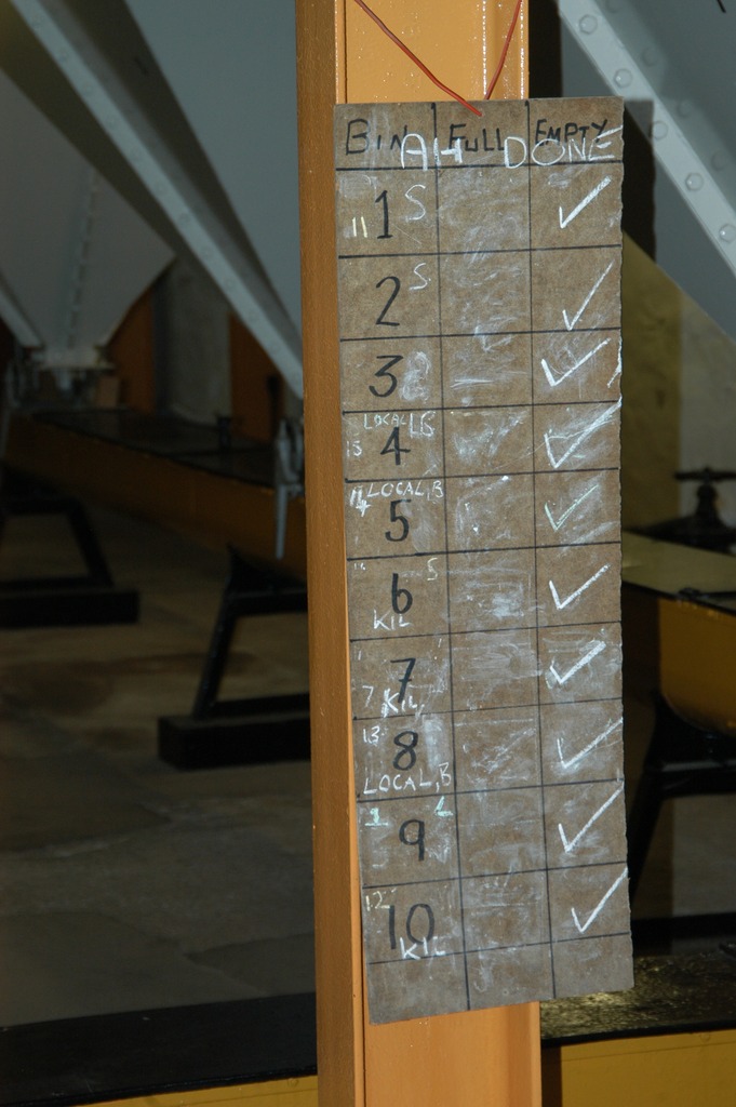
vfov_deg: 20.6
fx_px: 3041
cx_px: 368
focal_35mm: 99
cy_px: 554
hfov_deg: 13.8
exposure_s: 1/60
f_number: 5.3
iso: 400
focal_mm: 66
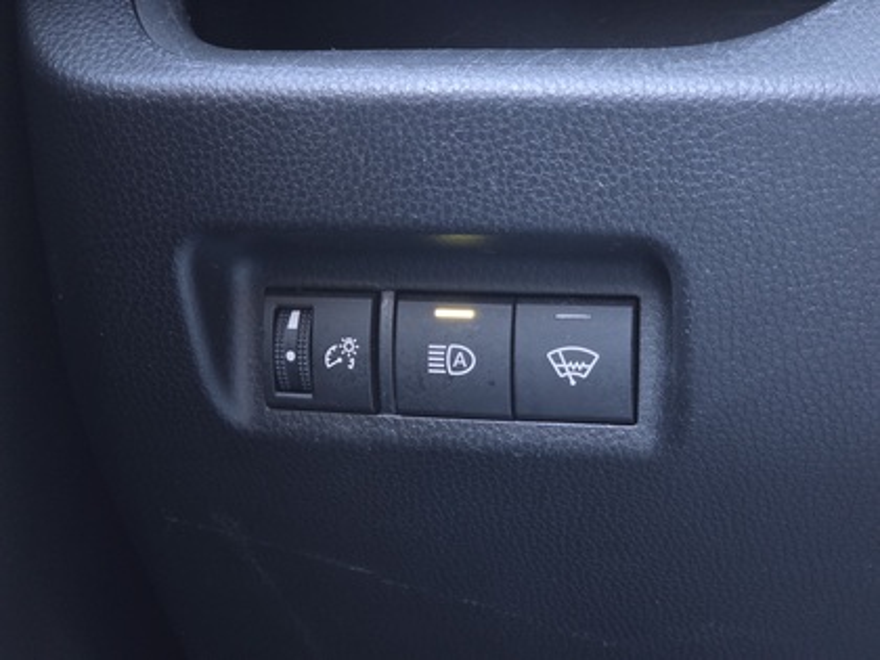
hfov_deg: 28.2
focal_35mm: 69
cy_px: 330
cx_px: 440
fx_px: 1754
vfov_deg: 21.3
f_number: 2.4
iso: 500
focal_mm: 7
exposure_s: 1/30
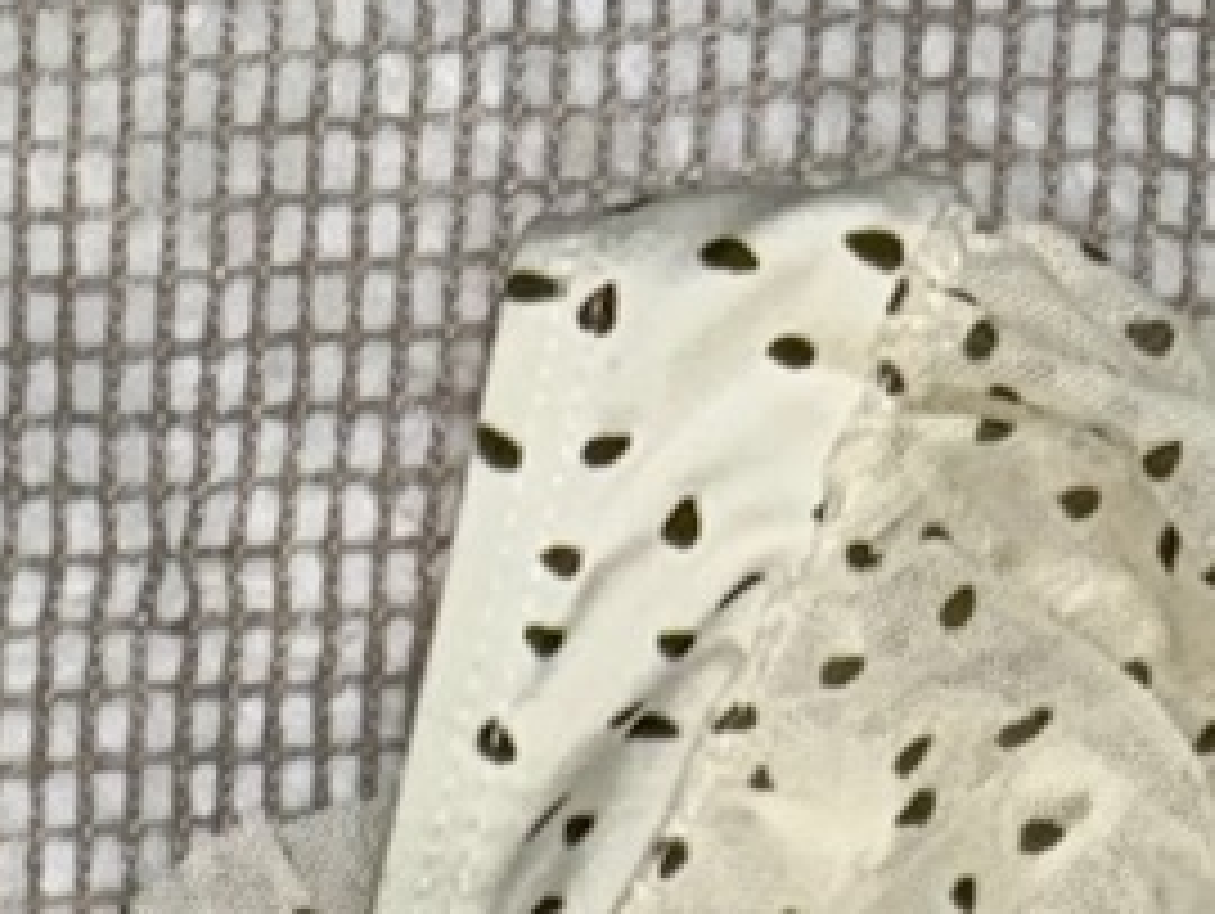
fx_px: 6394
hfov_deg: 10.2
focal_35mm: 182
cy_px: 4156
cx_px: -1062
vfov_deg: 6.1
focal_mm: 6.76
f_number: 1.78
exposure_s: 1/61
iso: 64
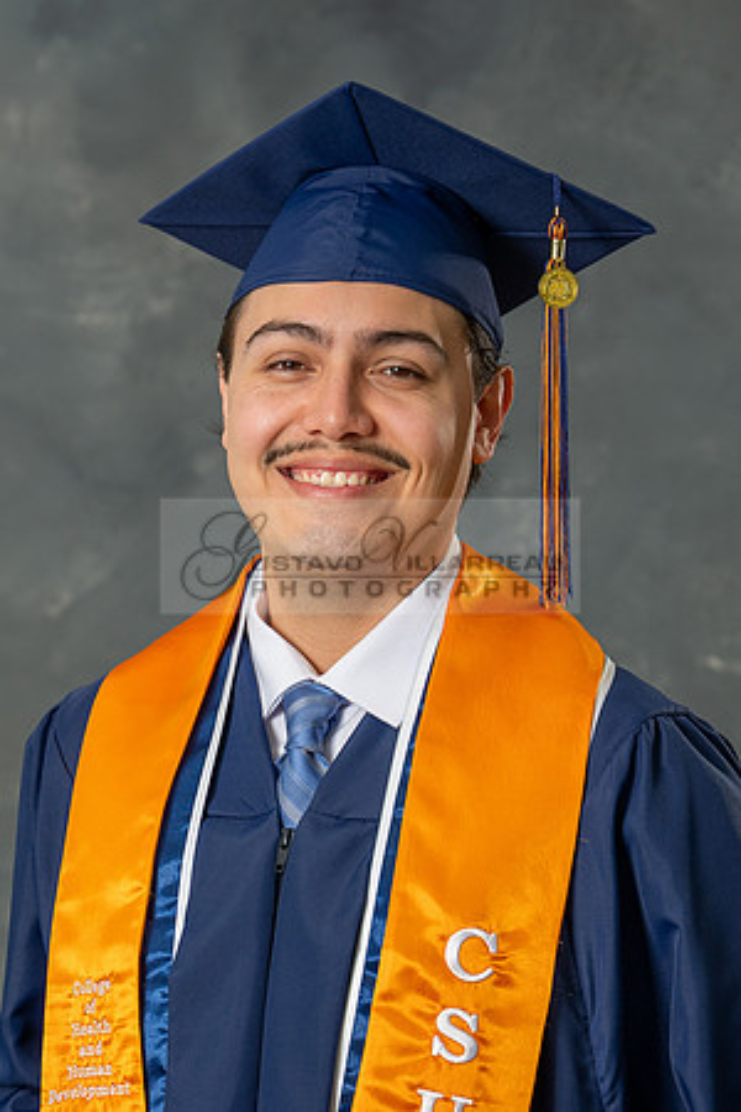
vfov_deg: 14.1
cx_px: 248
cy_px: 698
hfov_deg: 9.4
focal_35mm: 145
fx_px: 4488
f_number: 3.5
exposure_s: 1/200
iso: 200
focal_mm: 70
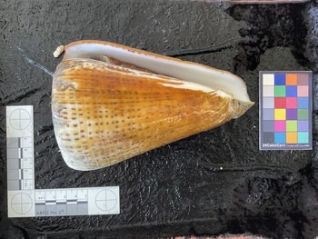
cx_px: 159
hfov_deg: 61.6
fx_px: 267
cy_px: 120
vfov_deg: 48.3
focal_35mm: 29
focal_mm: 3
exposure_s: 1/50
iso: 80
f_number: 1.8
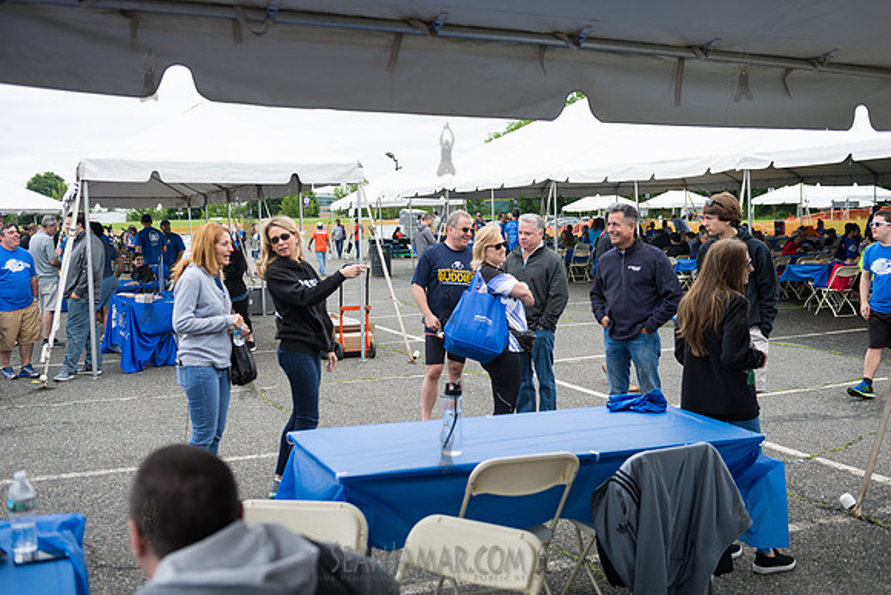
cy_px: 298
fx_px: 941
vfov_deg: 35.1
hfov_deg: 50.7
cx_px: 446
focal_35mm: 38
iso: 200
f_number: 3.5
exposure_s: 1/800
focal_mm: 38
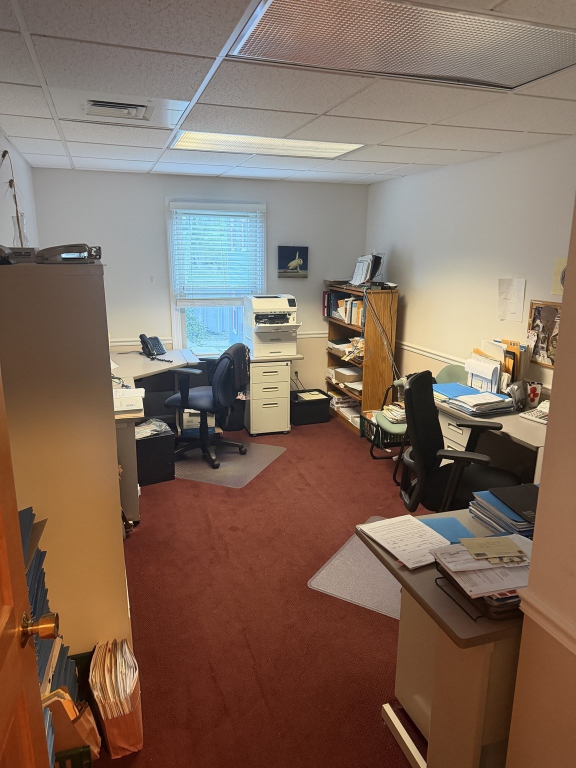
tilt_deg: -13.6
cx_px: 288
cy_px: 384
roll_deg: -0.6
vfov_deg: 71.6
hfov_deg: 56.8
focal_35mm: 24
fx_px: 532
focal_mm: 6.76
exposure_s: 1/60
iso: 500
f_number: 1.78
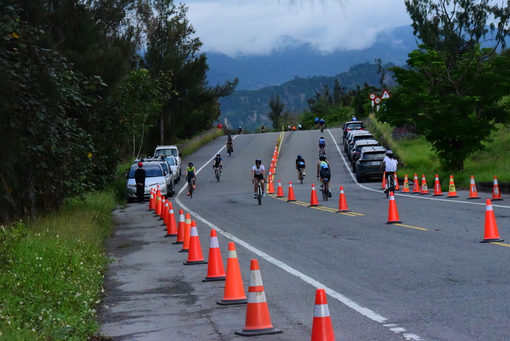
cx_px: 255
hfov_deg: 16.8
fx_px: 1729
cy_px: 170
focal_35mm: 122
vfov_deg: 11.3
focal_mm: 122
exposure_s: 1/4000
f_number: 16
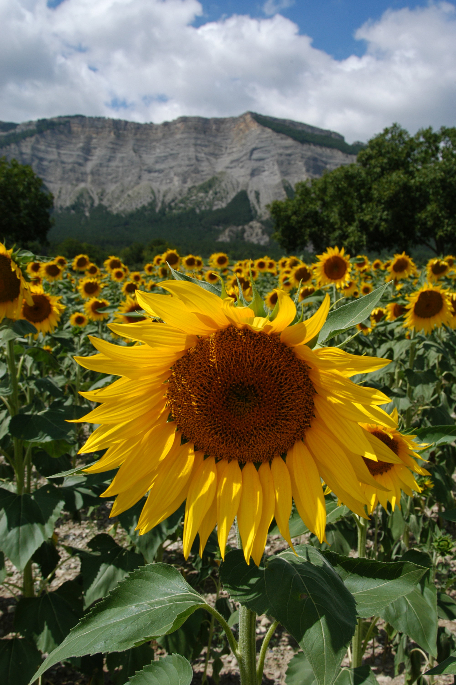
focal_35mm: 36
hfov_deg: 36.8
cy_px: 342
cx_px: 228
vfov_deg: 53.2
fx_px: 685
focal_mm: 24
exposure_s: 1/350
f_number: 10
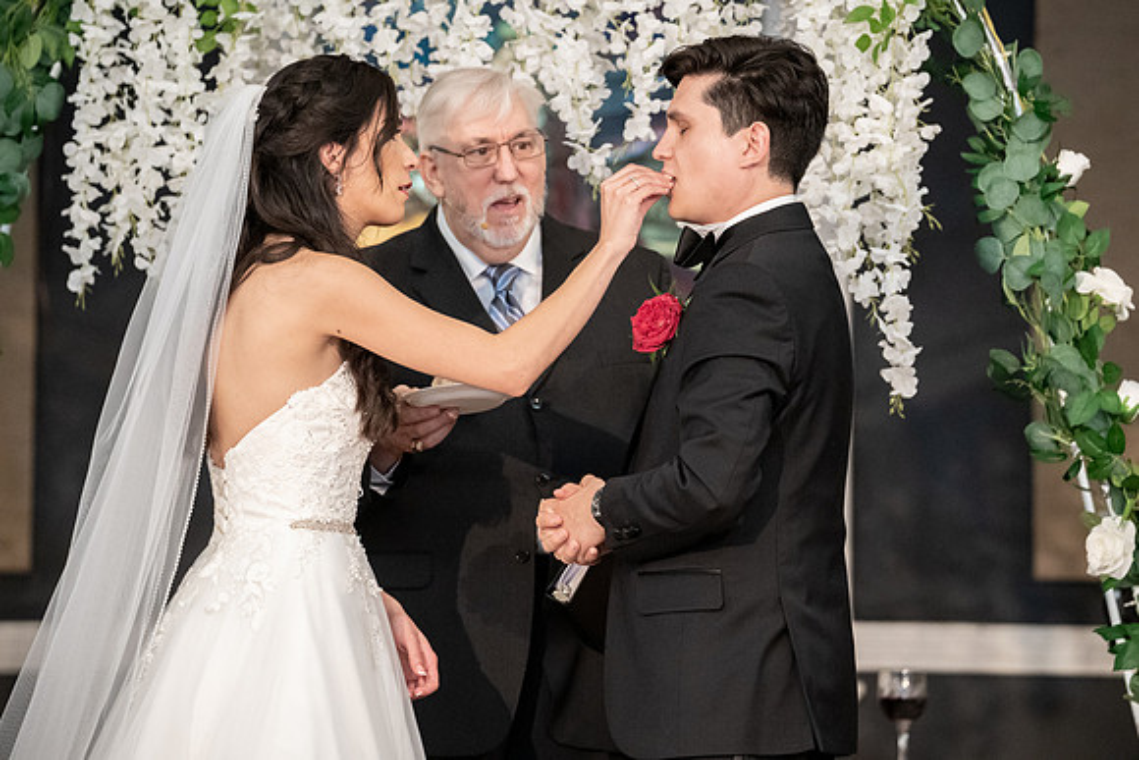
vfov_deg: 6.4
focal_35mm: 216
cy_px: 341
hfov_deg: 9.5
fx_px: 6828
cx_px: 634
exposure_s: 1/200
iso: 8000
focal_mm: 192
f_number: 4
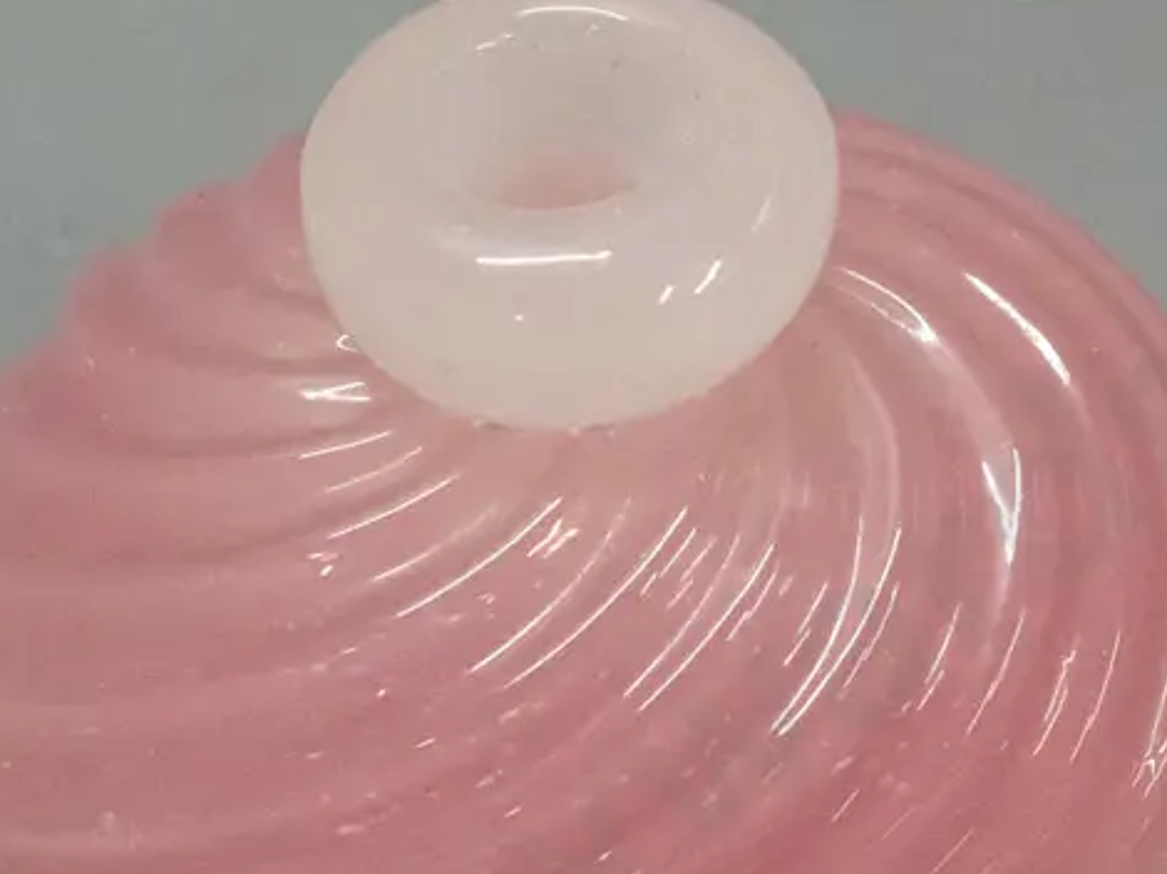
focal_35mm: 157
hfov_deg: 12.6
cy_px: 720
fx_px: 5290
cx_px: 772
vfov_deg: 9.4
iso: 3200
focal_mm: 36
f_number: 5.6
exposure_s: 1/250
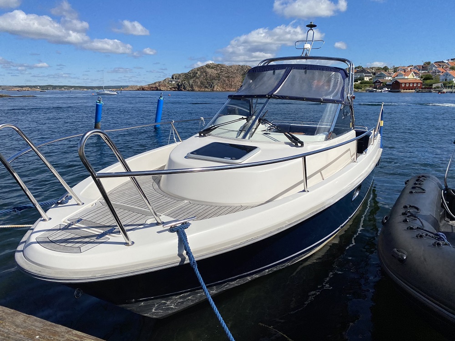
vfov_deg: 53.1
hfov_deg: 67.3
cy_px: 170
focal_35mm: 26
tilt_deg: -13.3
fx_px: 342
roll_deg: +0.4
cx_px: 228
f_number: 1.8
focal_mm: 4.25
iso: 32
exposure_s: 1/6757
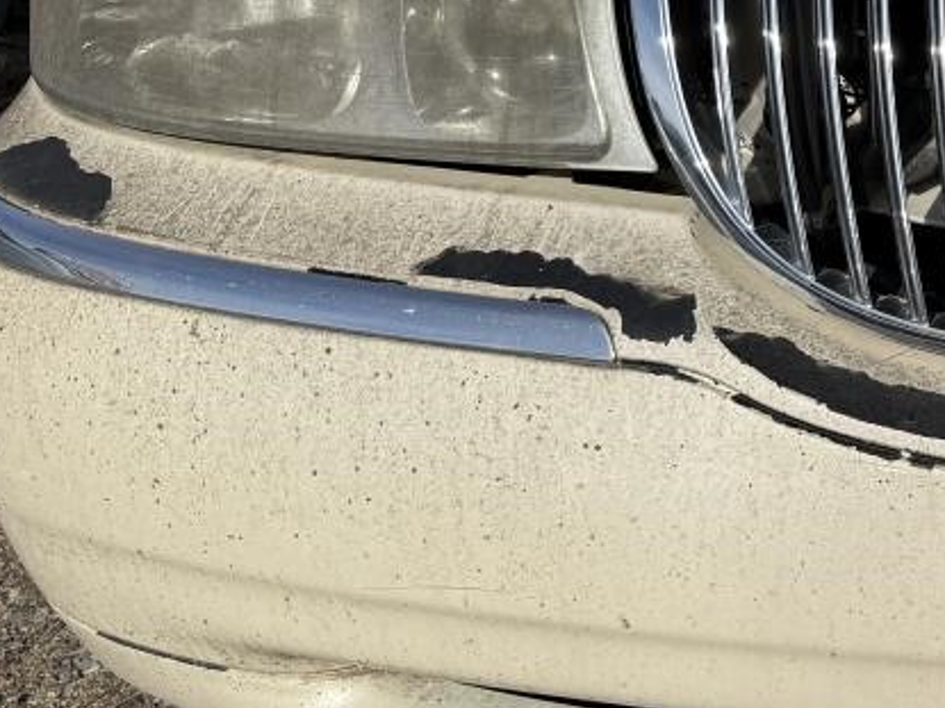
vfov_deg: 19.8
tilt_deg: -22.5
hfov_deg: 22.1
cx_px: 1391
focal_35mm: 74
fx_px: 2020
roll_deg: +2.4
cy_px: 255
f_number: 1.78
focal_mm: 6.76
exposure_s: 1/6711
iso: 80
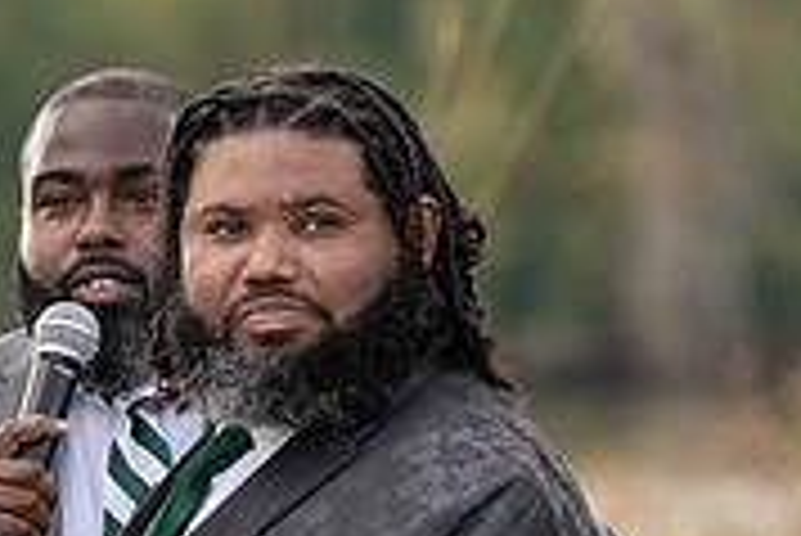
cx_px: 264
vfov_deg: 1.9
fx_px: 15921
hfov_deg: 2.9
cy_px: 356
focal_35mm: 715
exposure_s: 1/160
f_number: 4
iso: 100
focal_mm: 191
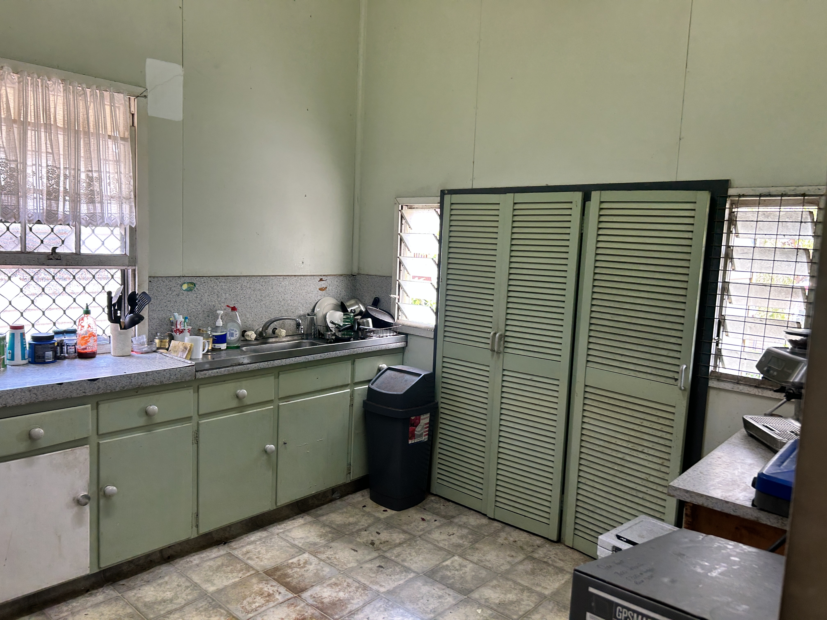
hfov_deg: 67.3
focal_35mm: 26
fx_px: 621
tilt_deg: -6.6
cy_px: 310
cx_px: 414
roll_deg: -2.6
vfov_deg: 53.1
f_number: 1.5
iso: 64
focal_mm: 5.7
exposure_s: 1/50
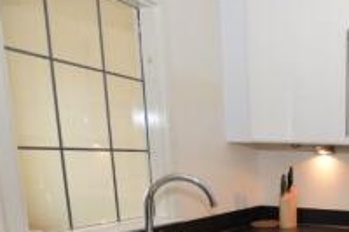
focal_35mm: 38
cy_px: 228
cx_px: 391
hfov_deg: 40.2
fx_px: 368
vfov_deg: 32.4
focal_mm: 16
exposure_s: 1/60
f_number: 4
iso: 360
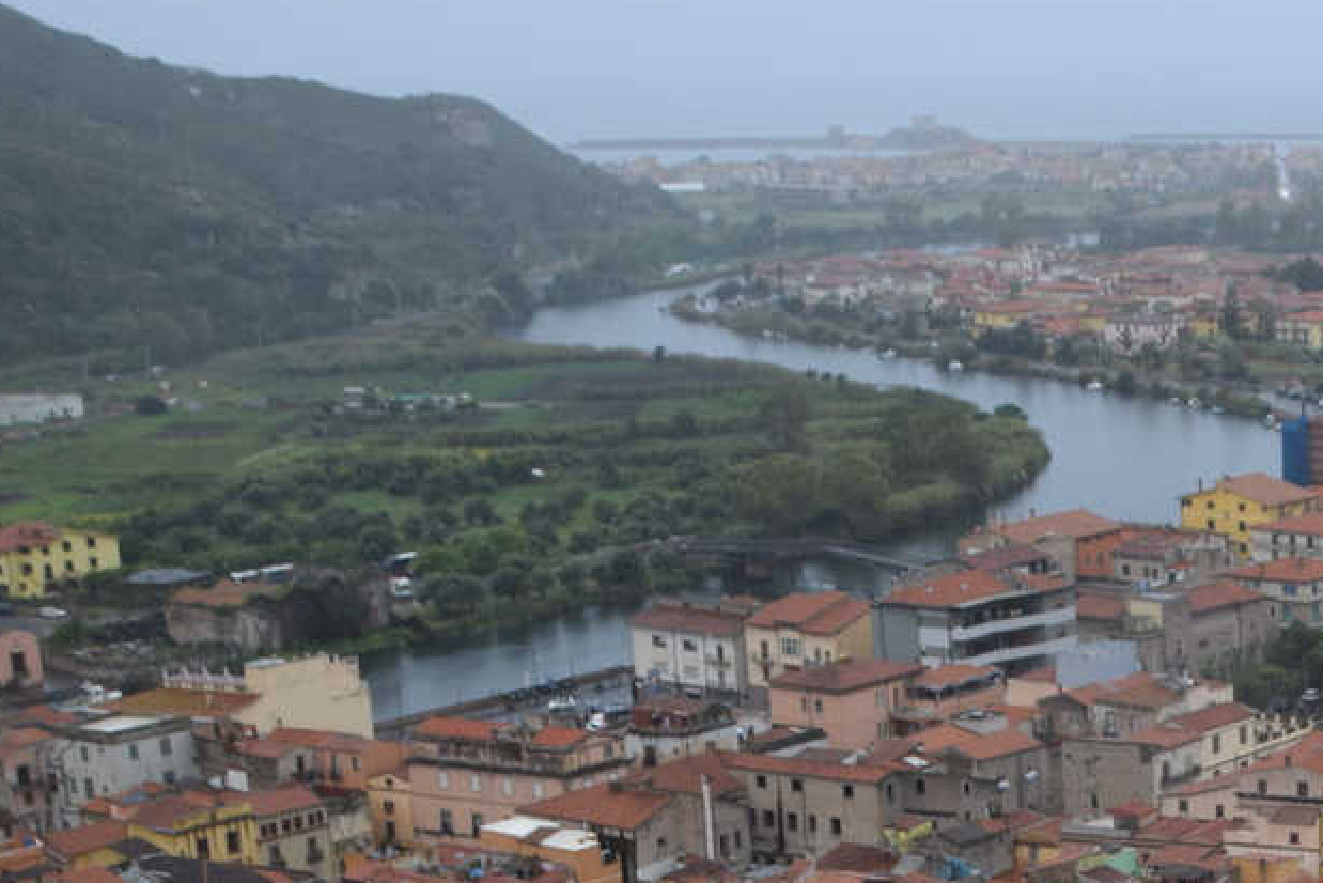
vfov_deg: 16.9
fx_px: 2941
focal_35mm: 80
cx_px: 1571
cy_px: 783
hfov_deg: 23.3
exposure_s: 1/200
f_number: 7.1
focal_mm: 22
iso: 400
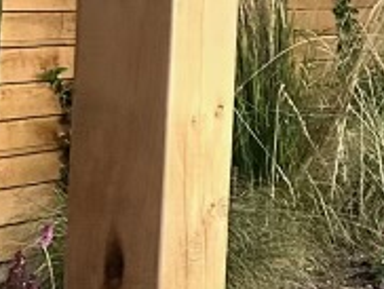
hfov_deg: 10.6
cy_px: -4
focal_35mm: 146
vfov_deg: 10.1
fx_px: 1622
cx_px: 1049
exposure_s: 1/50
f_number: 1.5
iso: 500
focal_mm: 5.7
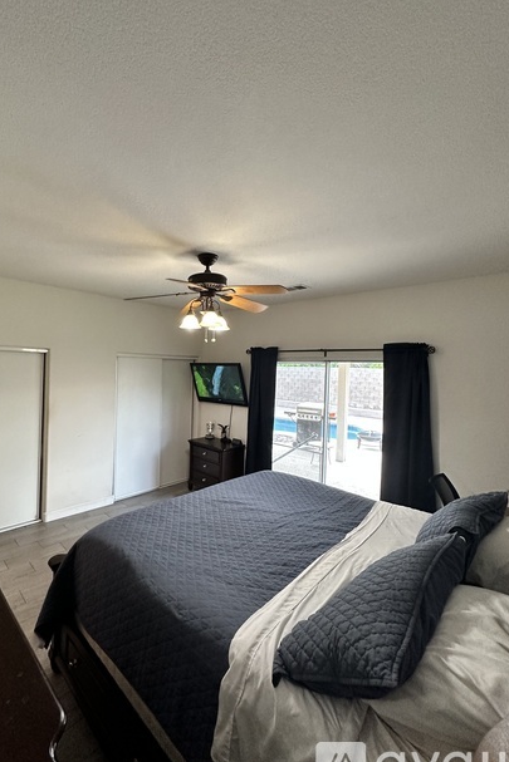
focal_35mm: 16
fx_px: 339
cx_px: 205
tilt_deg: +0.0
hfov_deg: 73.0
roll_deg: -1.7
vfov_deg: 96.7
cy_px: 373
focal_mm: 2.22
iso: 320
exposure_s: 1/120
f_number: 2.2
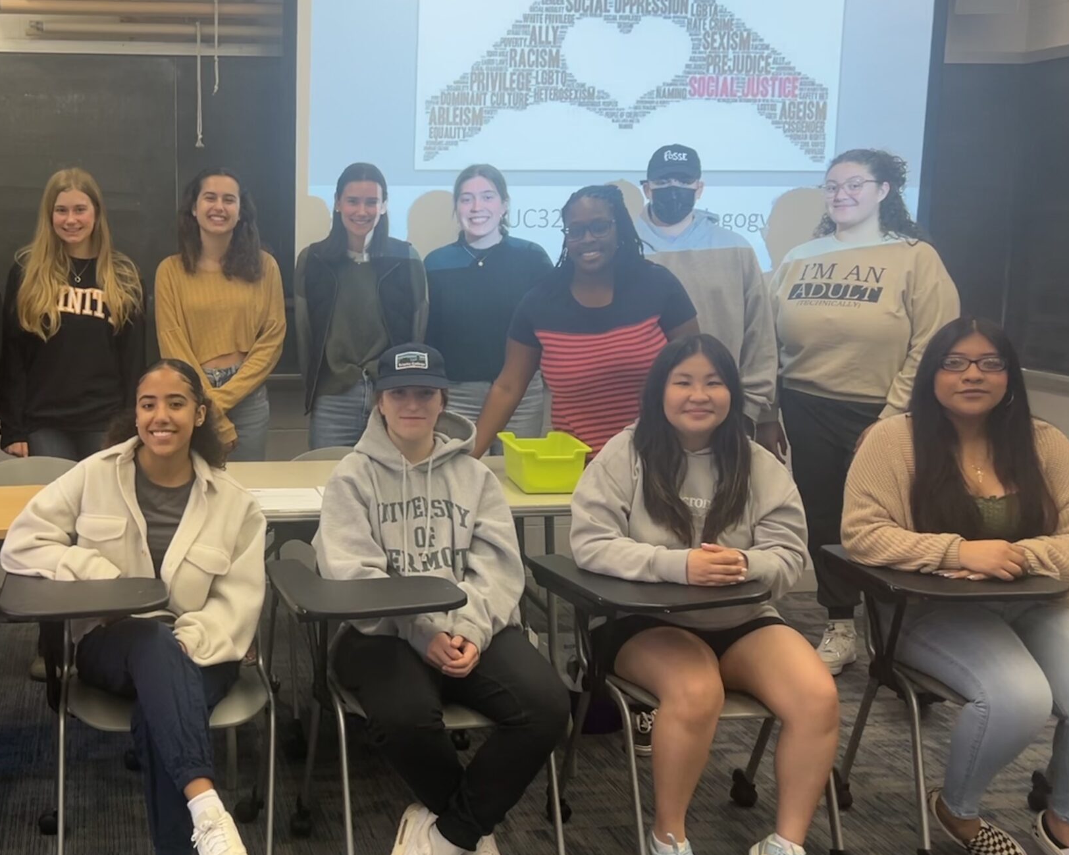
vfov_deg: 37.3
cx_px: 256
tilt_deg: -8.7
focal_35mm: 40
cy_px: 421
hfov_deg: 44.2
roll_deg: -0.4
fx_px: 1265
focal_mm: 5.7
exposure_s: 1/120
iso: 125
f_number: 1.5
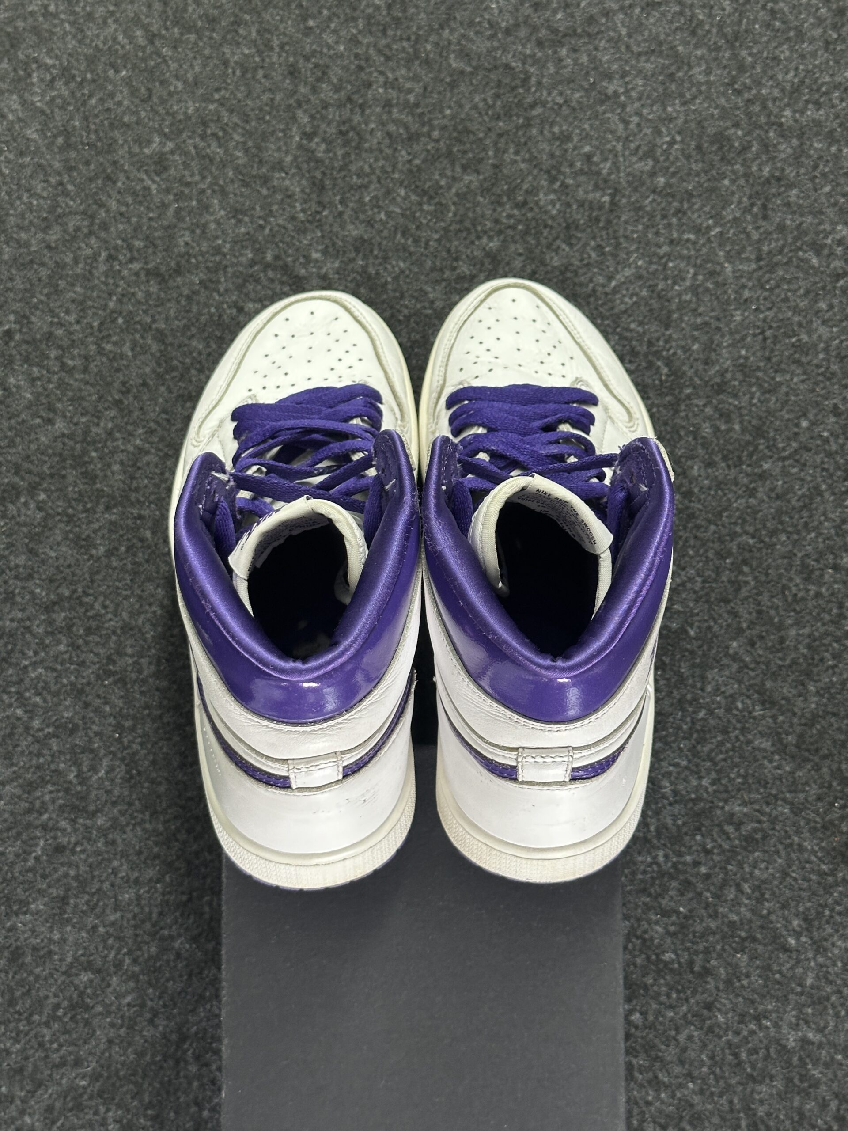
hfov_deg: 30.3
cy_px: 566
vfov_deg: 39.7
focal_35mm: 48
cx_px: 424
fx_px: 1568
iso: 200
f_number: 1.78
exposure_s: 1/33
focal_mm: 6.86
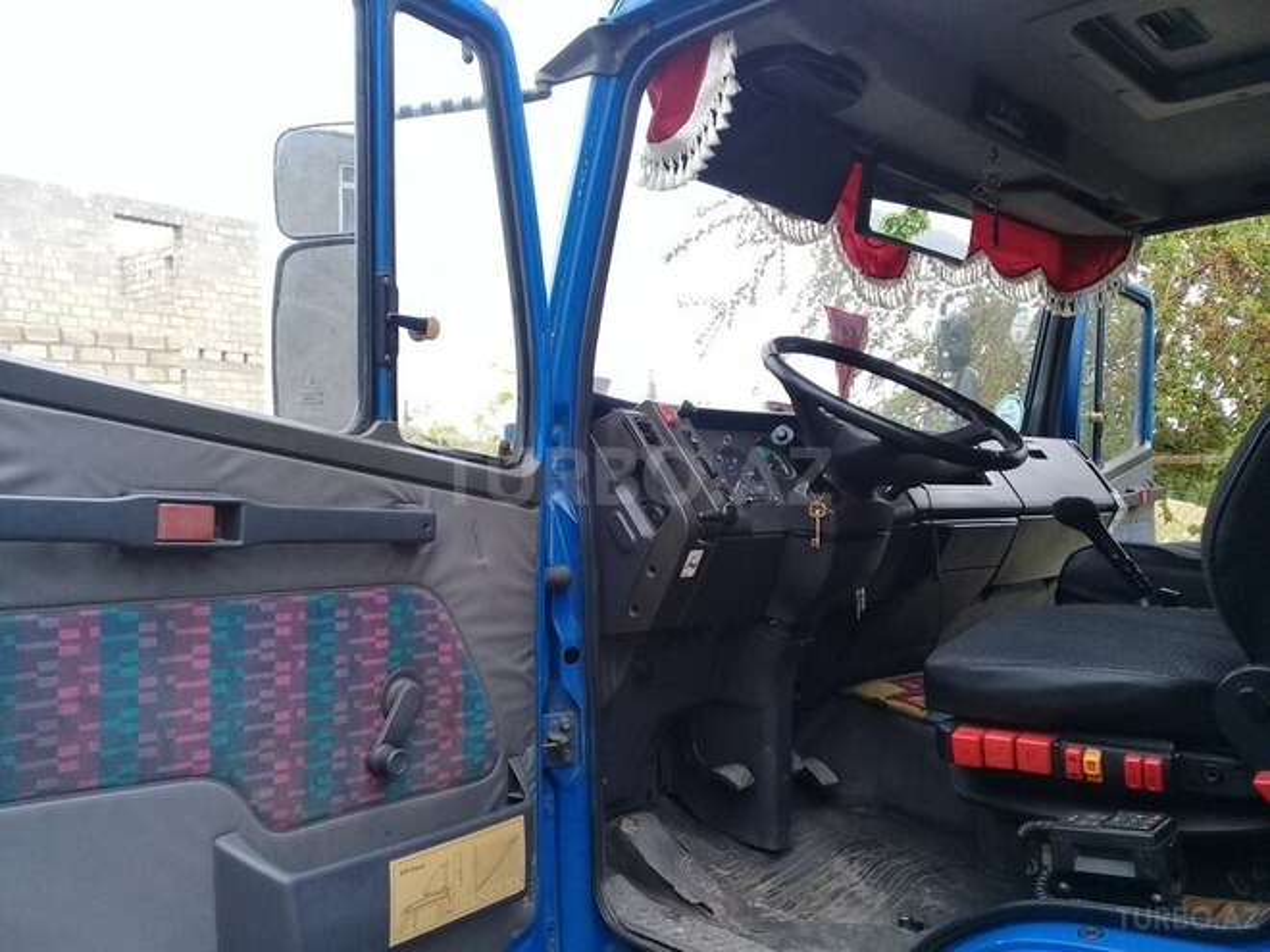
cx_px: 635
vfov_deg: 45.4
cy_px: 476
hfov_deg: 58.4
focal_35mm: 31
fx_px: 1137
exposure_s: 1/100
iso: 64
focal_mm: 3.3
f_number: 2.2
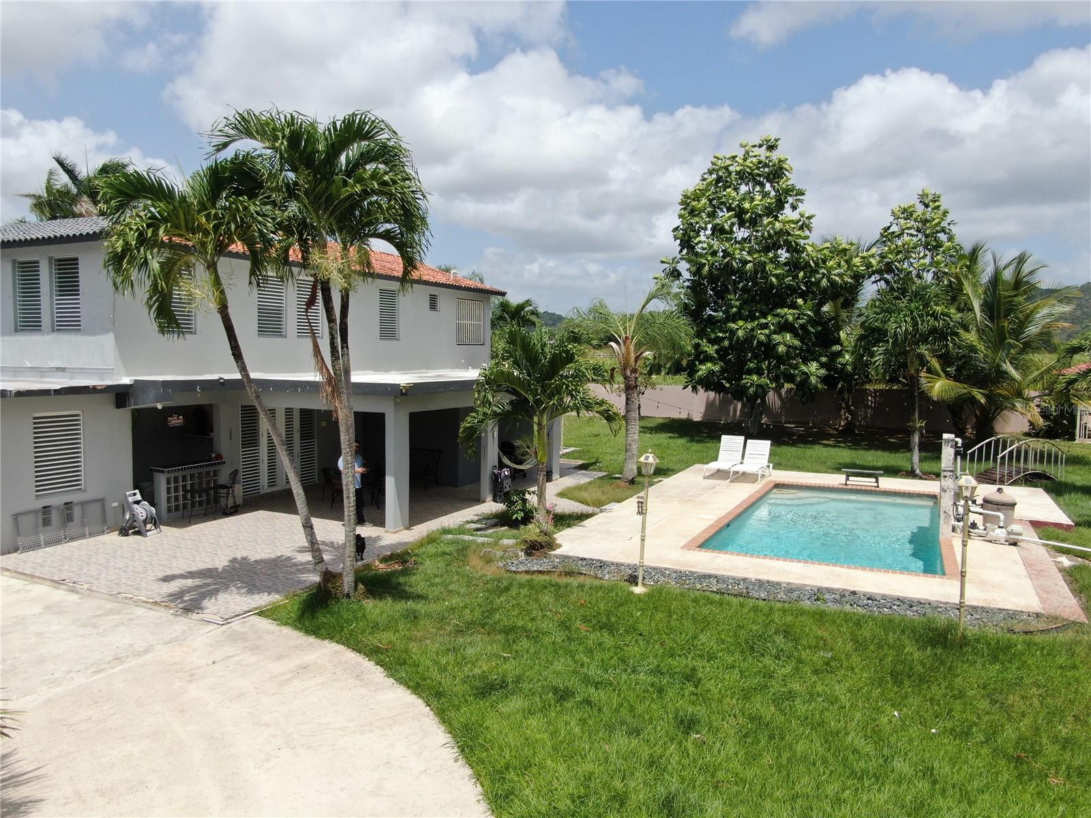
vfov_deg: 56.8
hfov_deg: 71.6
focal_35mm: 24
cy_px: 409
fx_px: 756
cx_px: 546
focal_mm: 4.39
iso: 100
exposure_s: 1/1600
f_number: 2.8
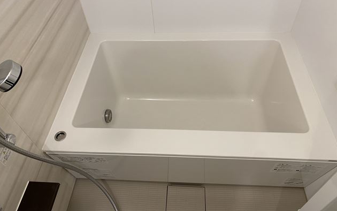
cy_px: 84
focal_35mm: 28
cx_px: 167
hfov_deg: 66.5
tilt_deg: -48.4
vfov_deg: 44.3
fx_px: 257
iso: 100
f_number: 1.8
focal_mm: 4.25
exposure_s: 1/50
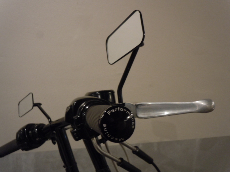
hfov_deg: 63.4
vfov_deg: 49.7
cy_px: 86
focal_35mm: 28
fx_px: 186
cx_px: 115
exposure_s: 1/4
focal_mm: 5
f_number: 3.7
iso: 400
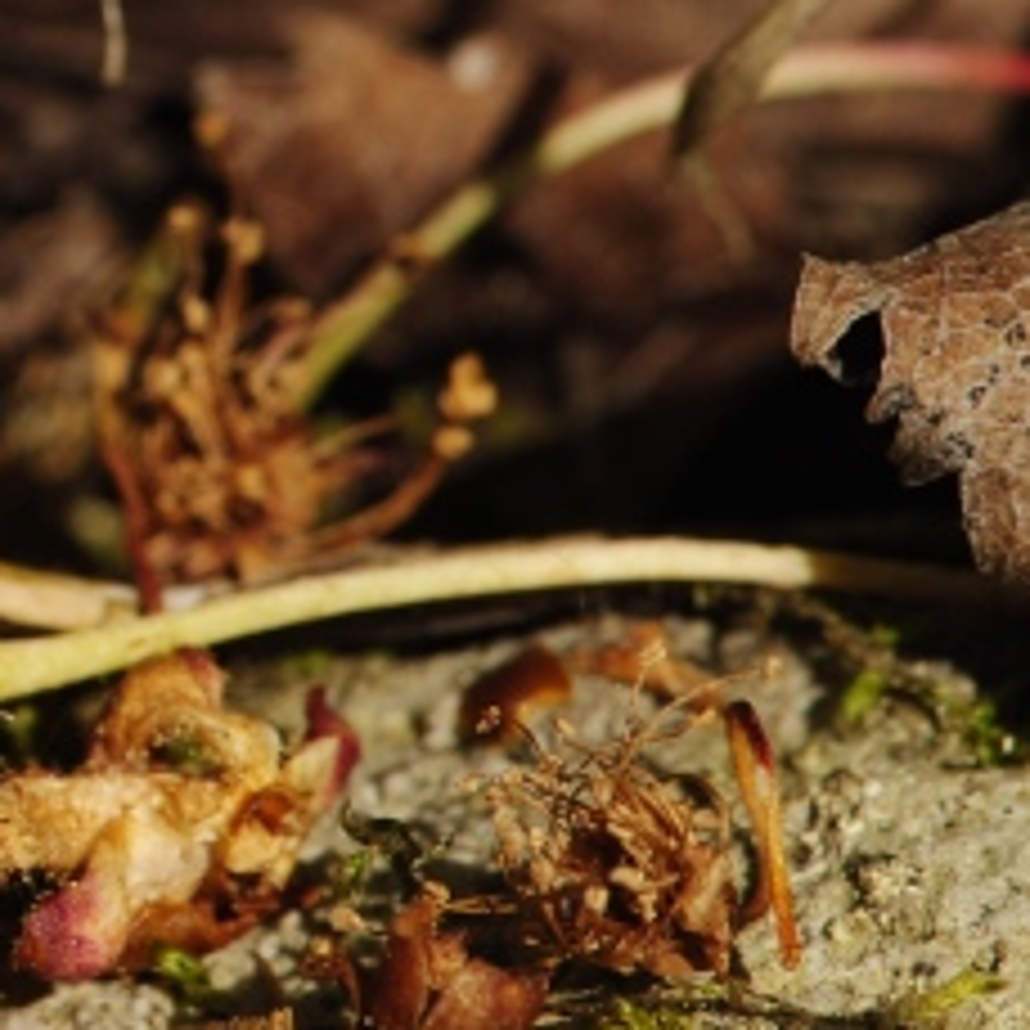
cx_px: -621
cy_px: 85
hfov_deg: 4.6
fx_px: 12775
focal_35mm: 379
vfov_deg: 4.6
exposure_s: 1/200
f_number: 10
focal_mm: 85
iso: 100
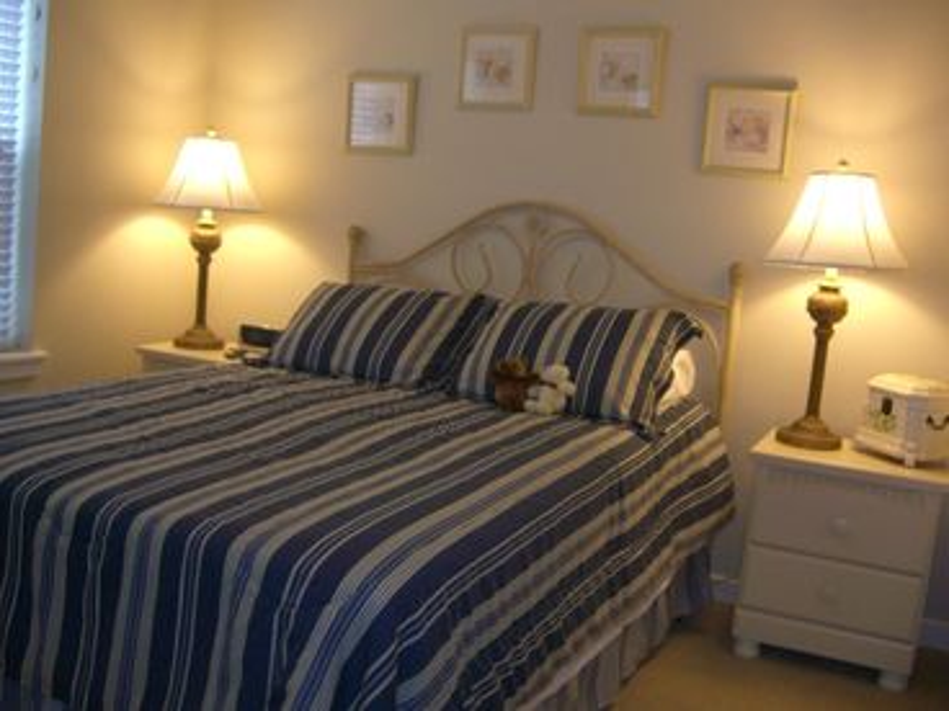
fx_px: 1042
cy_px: 356
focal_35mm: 38
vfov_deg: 37.7
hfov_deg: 49.0
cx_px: 474
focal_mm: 7.9
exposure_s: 1/80
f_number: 2.8
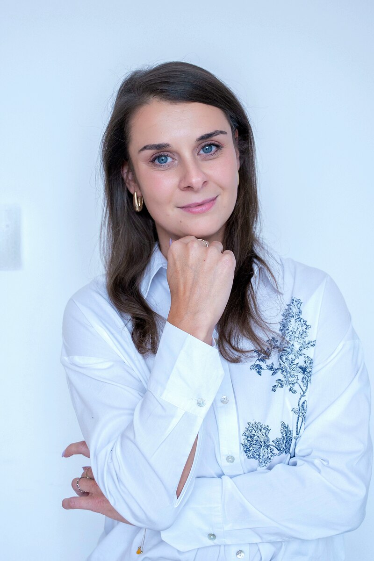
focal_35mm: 52
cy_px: 280
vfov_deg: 38.2
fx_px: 810
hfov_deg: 26.0
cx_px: 187
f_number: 3.2
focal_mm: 35
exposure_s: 1/200
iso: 320
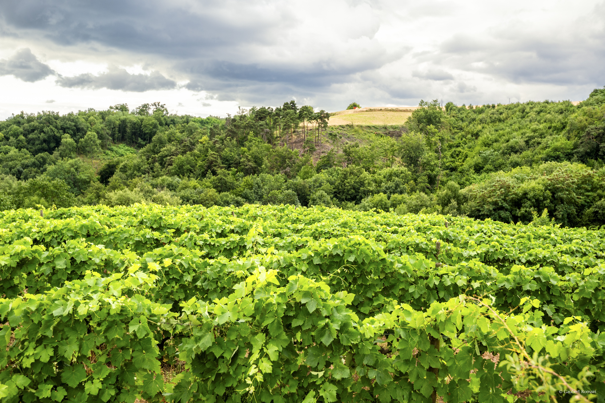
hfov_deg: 58.7
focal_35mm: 32
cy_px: 202
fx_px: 537
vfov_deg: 41.1
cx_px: 302
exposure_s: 1/400
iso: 400
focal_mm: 32
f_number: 5.6
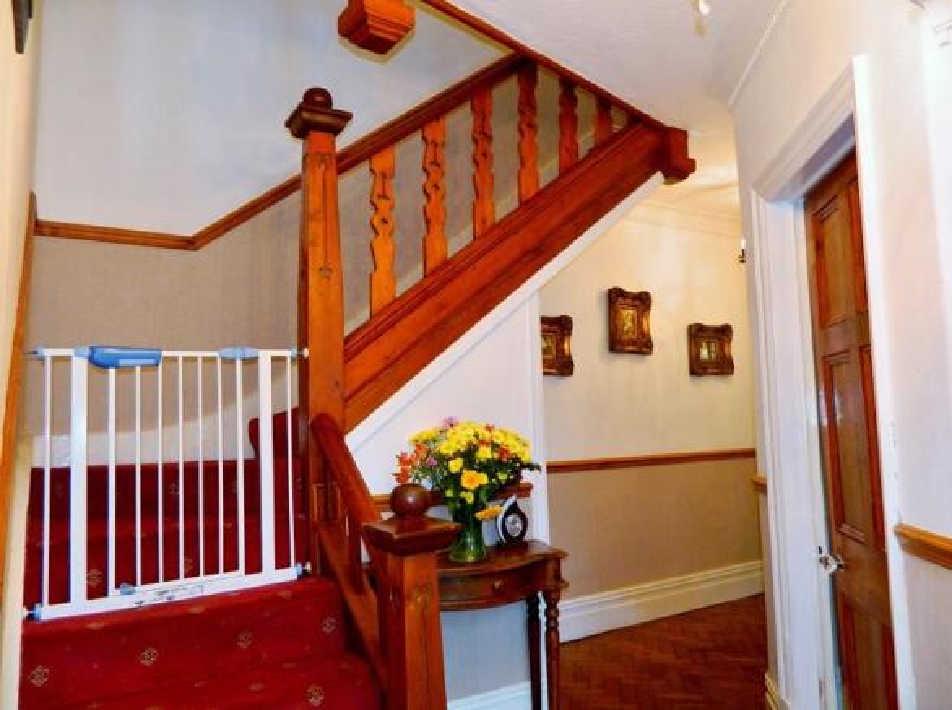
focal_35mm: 25
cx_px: 476
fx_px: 686
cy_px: 355
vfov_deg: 54.7
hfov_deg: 69.5
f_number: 3.1
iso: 200
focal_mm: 4.5
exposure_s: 1/30
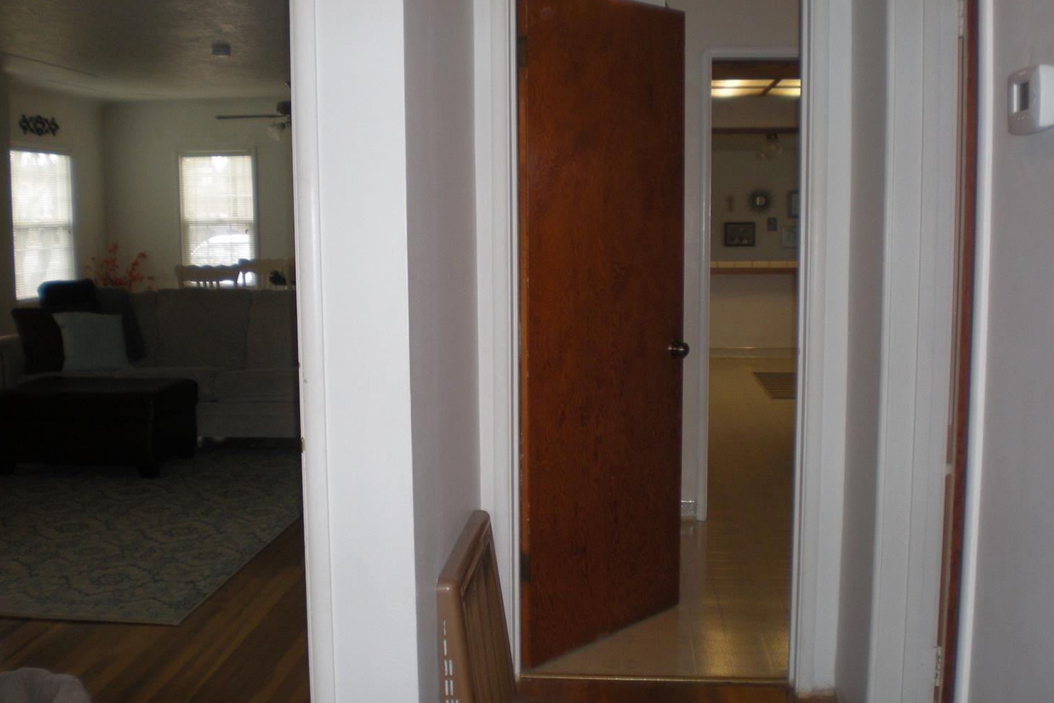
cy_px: 371
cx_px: 527
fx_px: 1171
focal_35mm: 40
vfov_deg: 33.4
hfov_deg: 48.5
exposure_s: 1/60
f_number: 3.1
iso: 98
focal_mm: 6.3
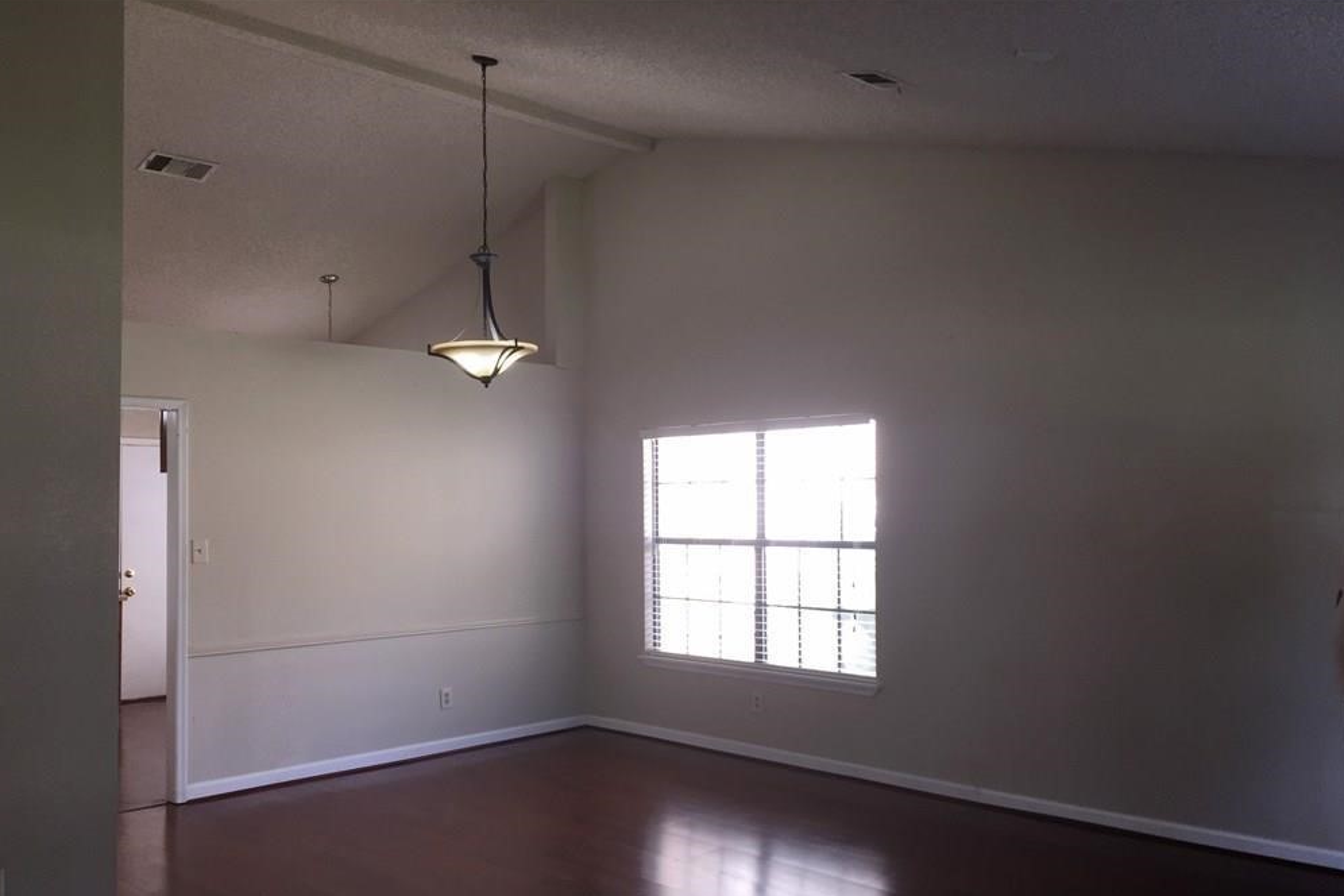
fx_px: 1157
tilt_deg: +1.2
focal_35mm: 31
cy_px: 511
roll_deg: -0.4
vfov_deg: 42.2
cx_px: 659
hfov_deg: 60.3
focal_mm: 4.15
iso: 40
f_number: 2.2
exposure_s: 1/60
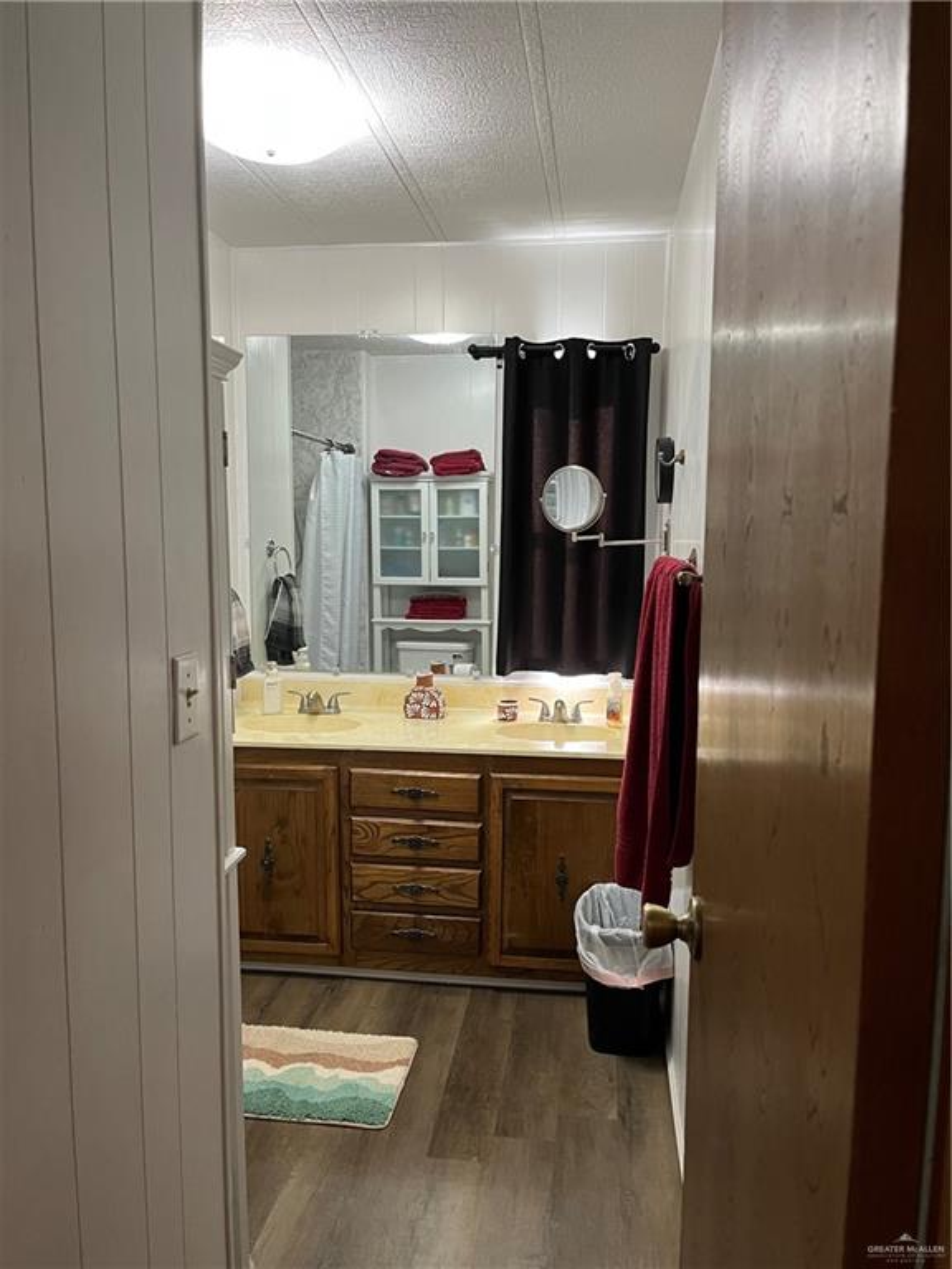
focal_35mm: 26
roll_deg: +2.1
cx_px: 476
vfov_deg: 67.3
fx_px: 953
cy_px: 634
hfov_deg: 53.1
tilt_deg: -4.2
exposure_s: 1/60
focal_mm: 5.1
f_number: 1.6
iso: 320
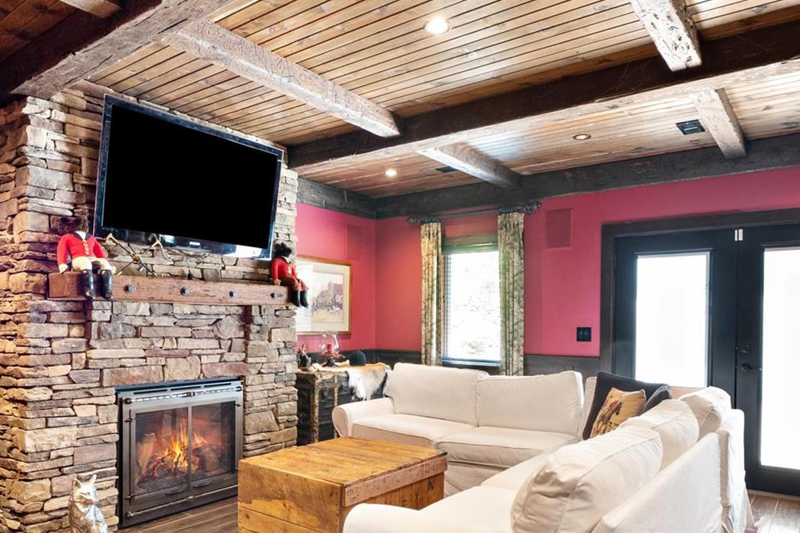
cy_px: 346
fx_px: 555
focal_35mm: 25
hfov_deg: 71.5
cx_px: 381
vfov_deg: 50.5
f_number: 9
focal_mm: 8
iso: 400
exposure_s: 1/10
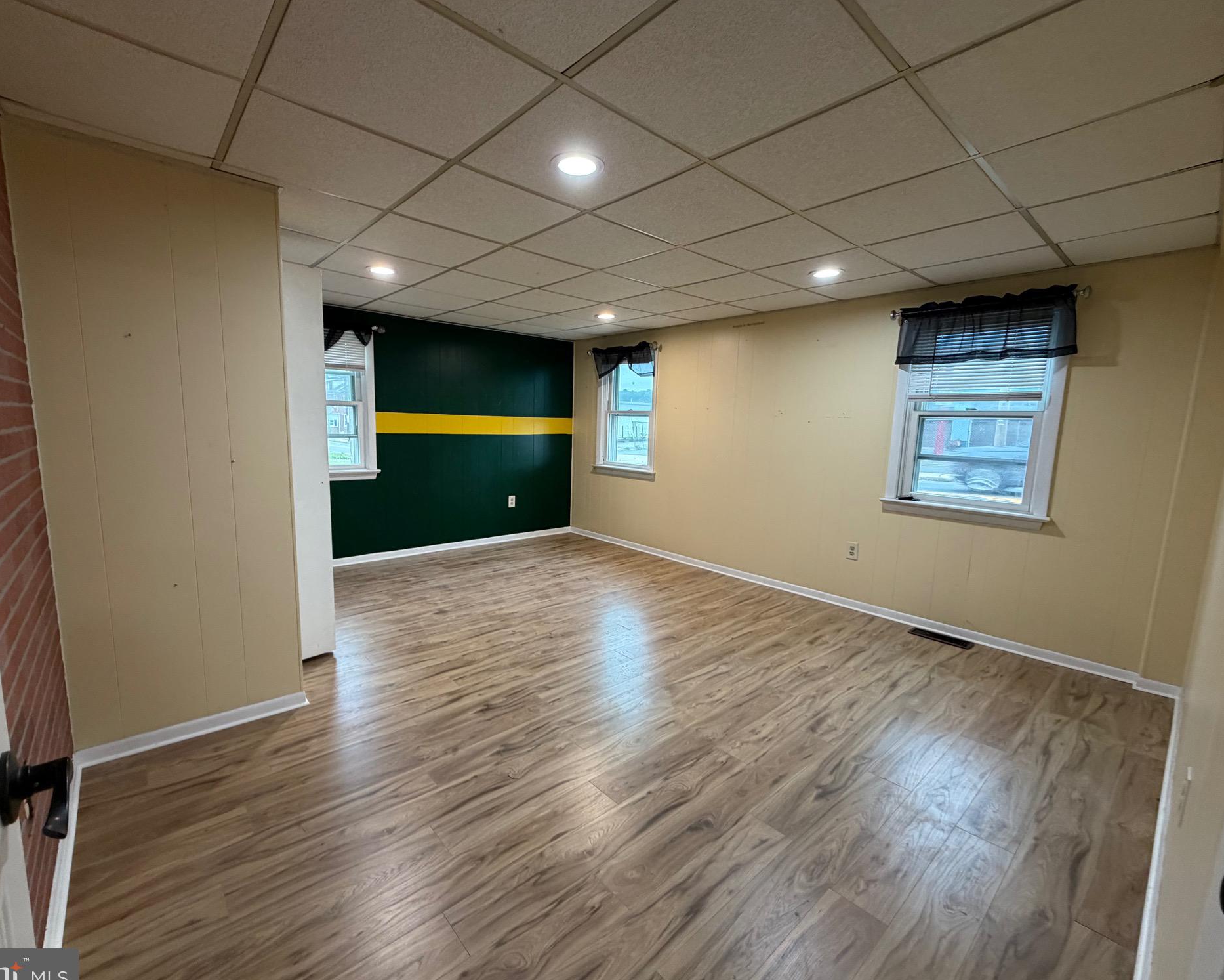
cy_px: 498
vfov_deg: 84.0
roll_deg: -1.2
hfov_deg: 96.7
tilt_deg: -9.5
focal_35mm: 15
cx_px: 586
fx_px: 543
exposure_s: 1/60
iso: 320
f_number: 2.2
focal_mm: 2.22
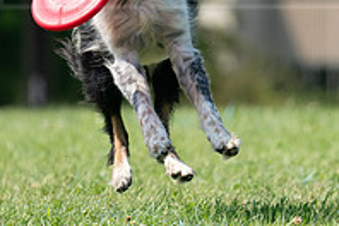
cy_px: -18
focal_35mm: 971
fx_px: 9143
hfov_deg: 2.1
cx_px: 163
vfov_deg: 1.4
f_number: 6.3
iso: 1250
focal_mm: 332
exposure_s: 1/4000
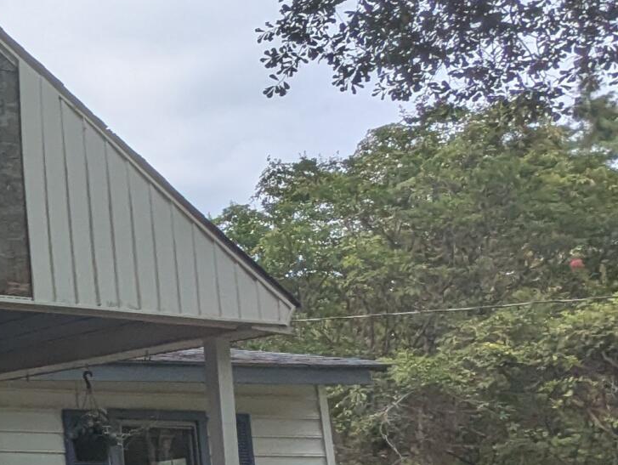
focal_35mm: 66
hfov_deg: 19.9
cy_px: 388
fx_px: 1180
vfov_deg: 21.9
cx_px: -541
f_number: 2.2
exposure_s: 1/2066
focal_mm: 2.35
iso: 41
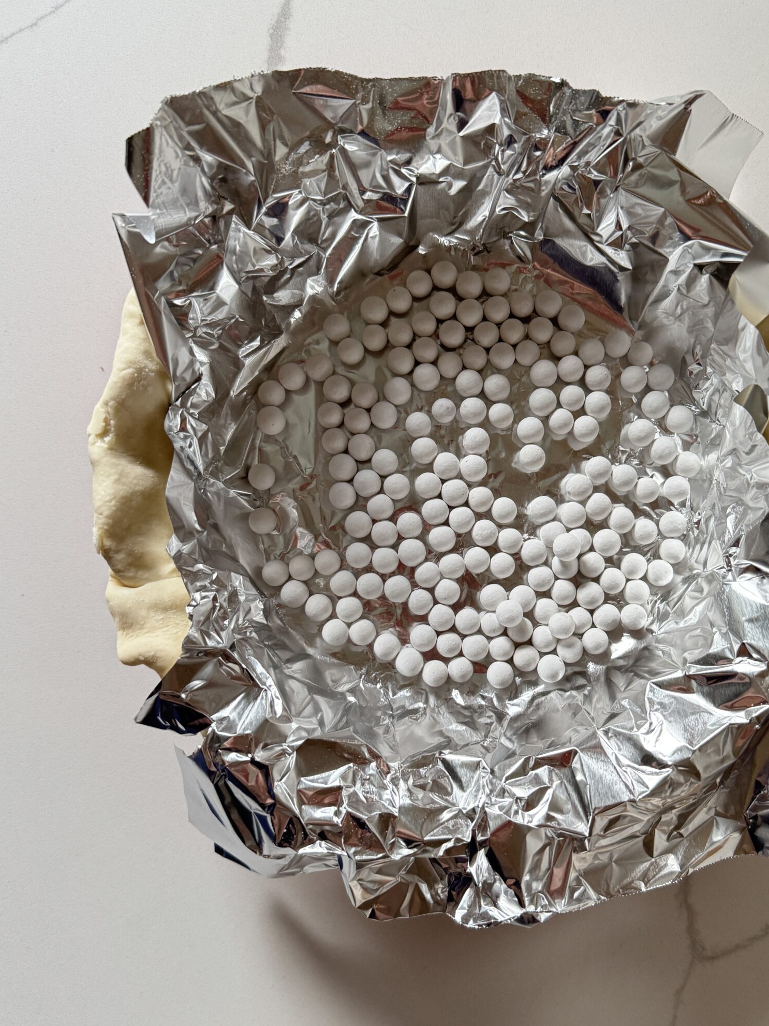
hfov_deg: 45.0
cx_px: 486
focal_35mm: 31
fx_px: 918
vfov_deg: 58.3
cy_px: 539
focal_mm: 6.76
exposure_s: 1/60
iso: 250
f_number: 1.78
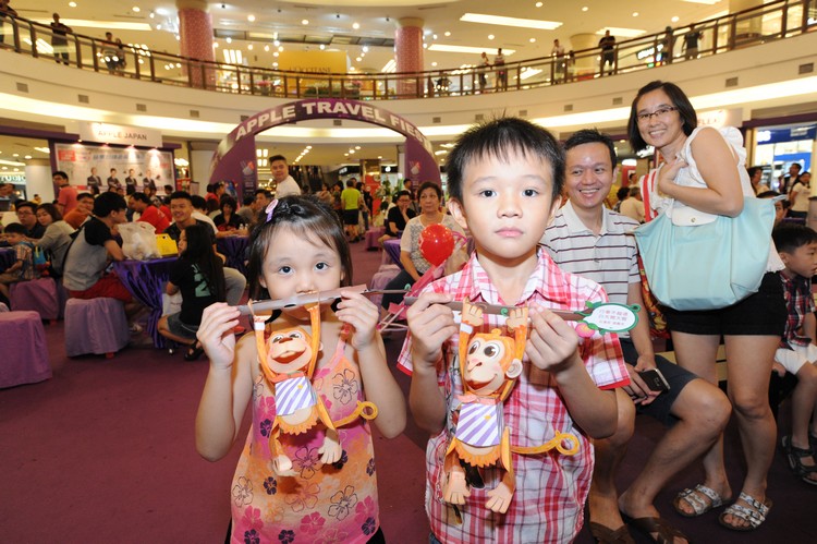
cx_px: 408
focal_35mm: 22
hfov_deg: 78.6
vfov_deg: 57.2
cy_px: 272
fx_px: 499
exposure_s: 1/90
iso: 3200
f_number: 5.6
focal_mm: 22
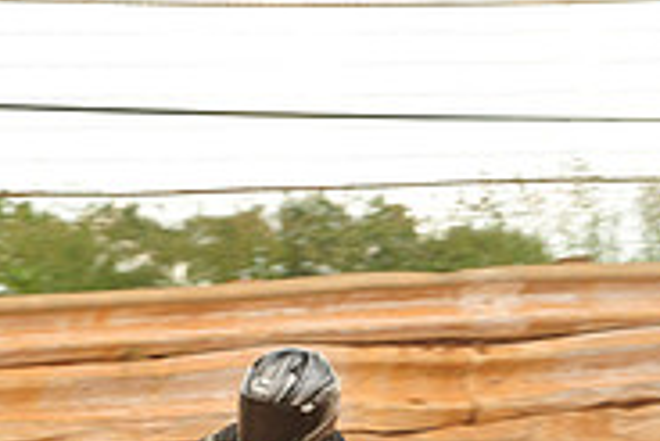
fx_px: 7798
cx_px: 204
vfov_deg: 3.2
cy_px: 613
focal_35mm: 425
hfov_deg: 4.8
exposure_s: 1/400
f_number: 10
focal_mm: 135
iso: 800
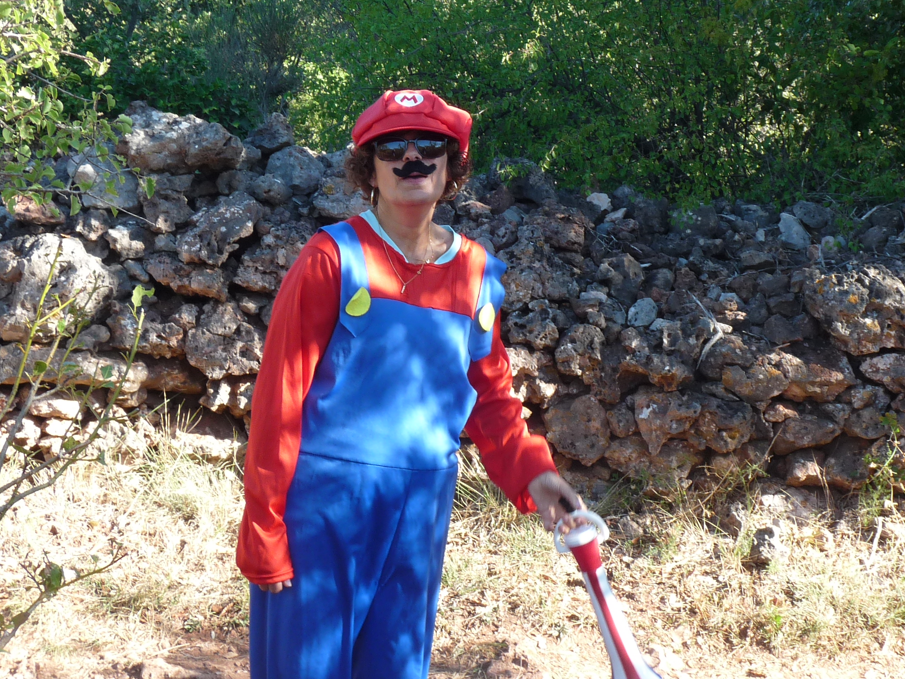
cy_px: 317
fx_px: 1752
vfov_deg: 21.9
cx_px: 466
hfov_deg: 29.0
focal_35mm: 67
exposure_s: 1/125
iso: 100
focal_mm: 6.9
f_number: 4
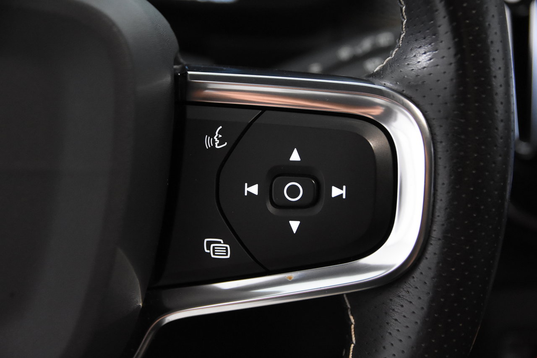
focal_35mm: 68
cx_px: 268
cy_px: 179
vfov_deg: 20.2
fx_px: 1007
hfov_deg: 29.9
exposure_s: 1/80
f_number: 3.5
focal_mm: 45
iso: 4500
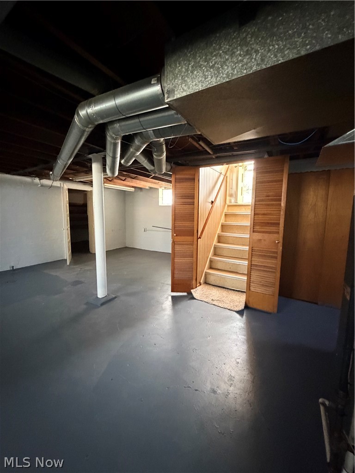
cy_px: 236
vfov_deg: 102.1
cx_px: 178
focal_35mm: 14
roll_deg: -0.8
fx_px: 191
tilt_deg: -6.7
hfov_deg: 85.7
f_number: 2.2
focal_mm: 2.22
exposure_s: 1/50
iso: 1250
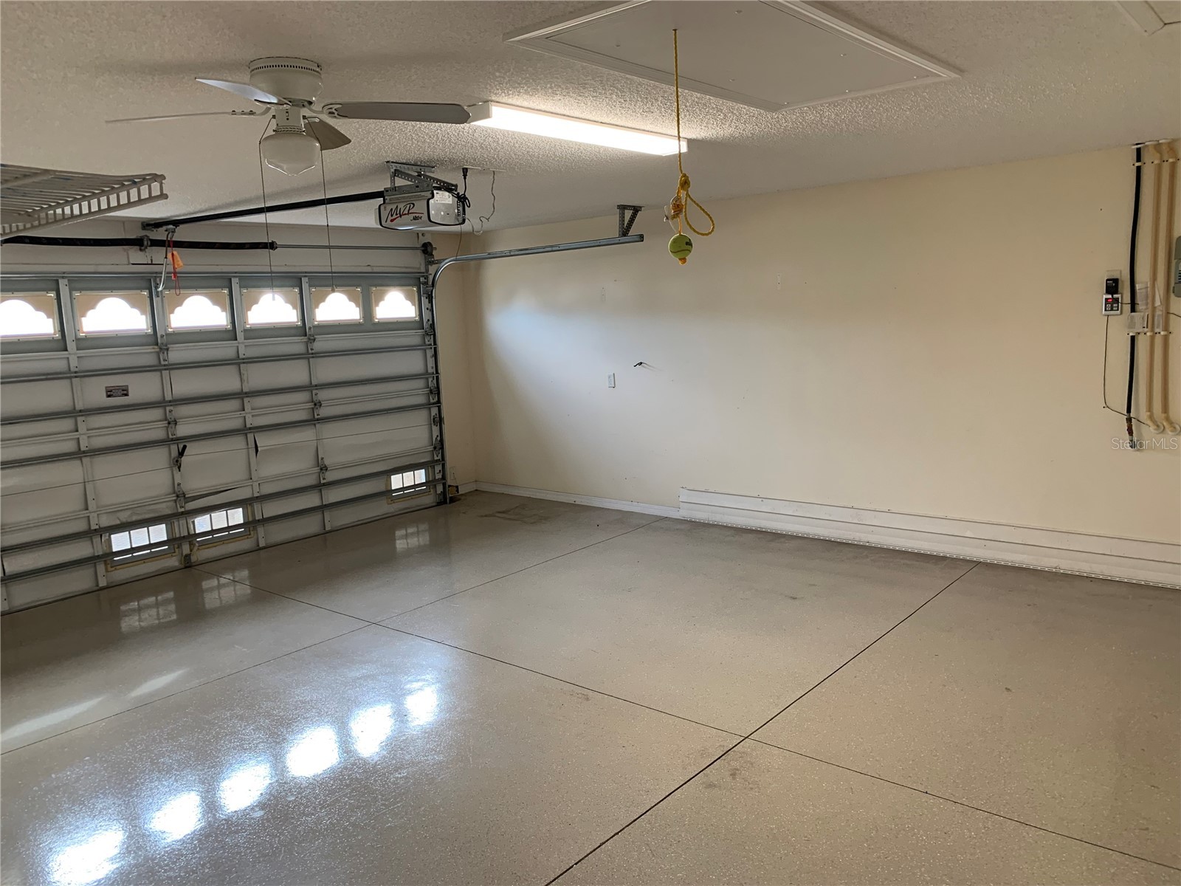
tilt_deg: -9.2
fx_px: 887
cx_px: 590
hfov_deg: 67.3
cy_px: 443
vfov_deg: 53.1
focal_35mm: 26
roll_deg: +1.2
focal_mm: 4.25
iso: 100
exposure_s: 1/60
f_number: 1.8
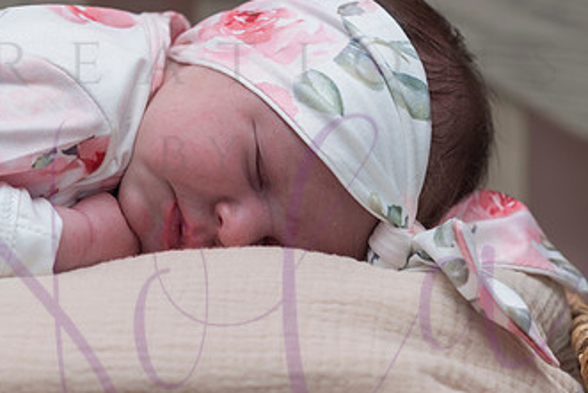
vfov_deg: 8.5
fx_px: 2631
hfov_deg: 12.7
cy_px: 150
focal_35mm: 161
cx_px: 233
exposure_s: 1/320
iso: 400
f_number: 4
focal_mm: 85
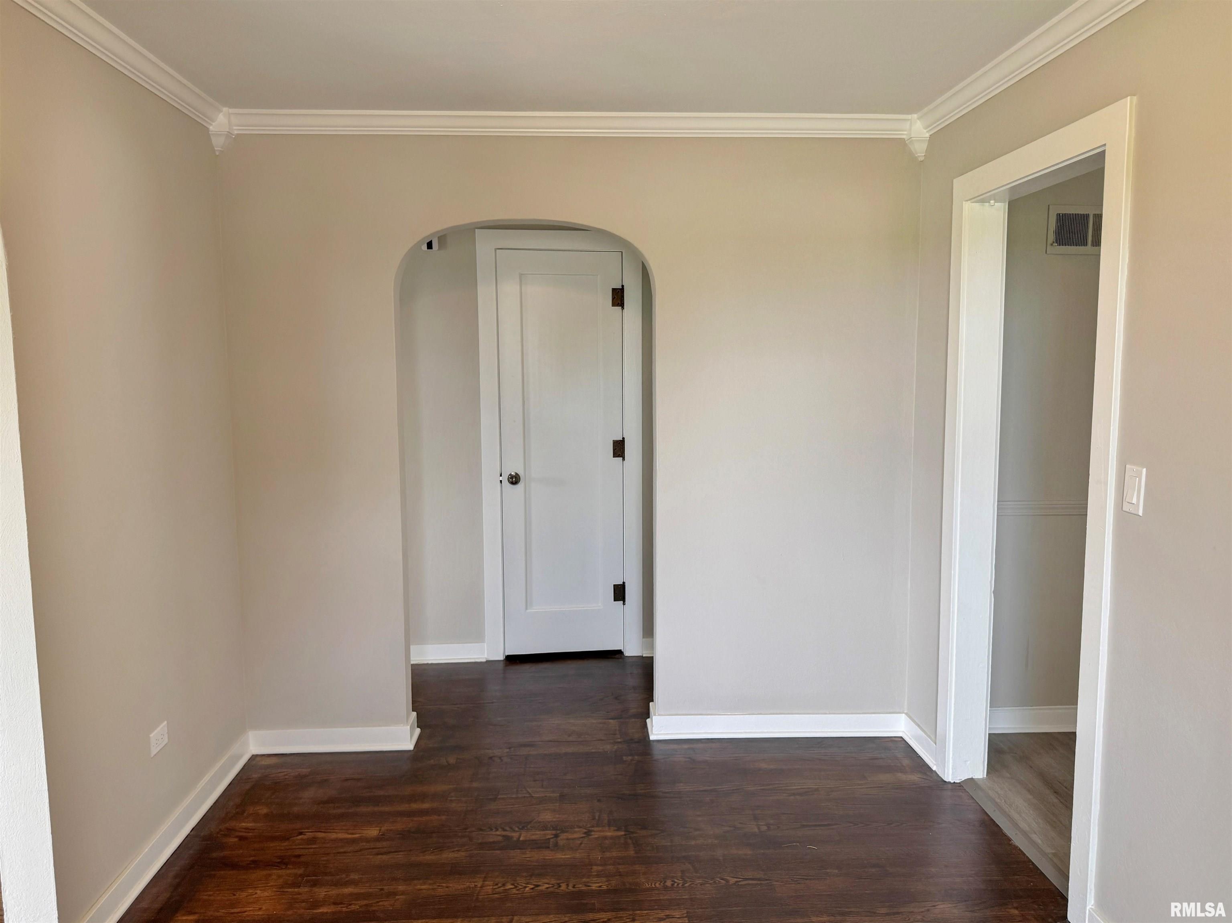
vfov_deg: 56.8
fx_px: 854
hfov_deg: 71.6
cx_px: 616
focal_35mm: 24
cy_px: 462
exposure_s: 1/120
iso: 125
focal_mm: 6.76
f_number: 1.78
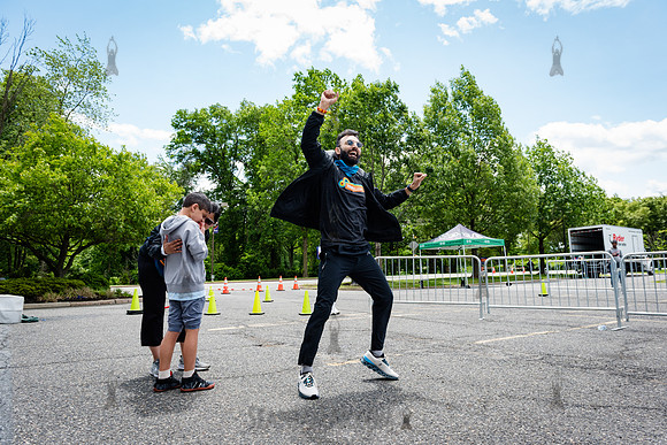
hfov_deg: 73.6
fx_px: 446
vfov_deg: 53.1
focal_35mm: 24
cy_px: 222
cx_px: 334
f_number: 5.6
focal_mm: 24
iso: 400
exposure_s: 1/640
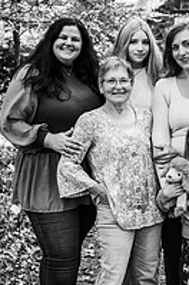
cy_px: 92
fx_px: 608
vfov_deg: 26.2
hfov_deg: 17.6
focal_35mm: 77
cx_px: 122
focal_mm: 34
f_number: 4
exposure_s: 1/320
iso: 500
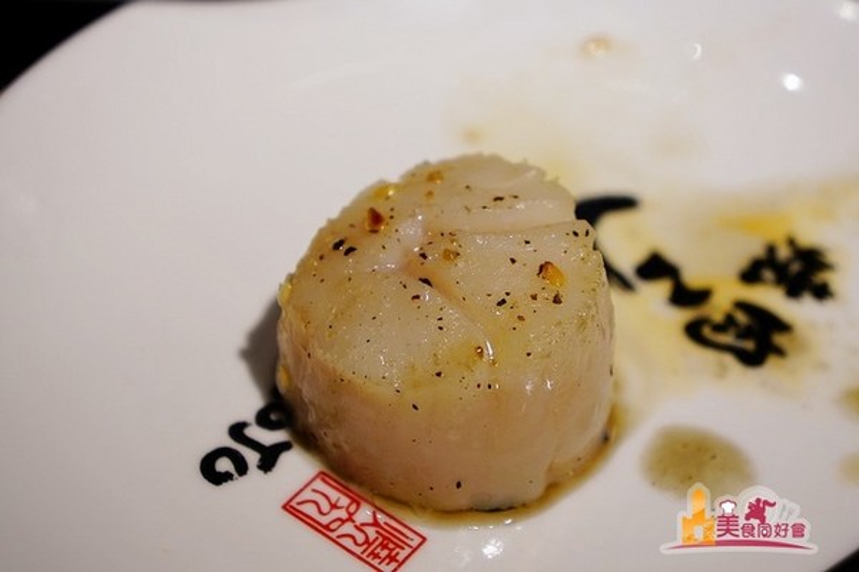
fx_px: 1754
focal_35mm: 74
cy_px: 286
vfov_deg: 18.5
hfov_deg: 27.5
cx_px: 430
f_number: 5
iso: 500
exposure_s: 1/80
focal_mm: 49
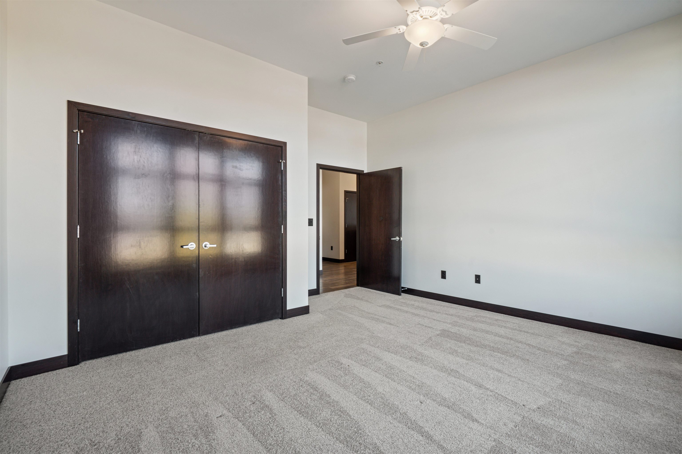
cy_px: 227
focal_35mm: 16
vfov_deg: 73.7
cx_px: 341
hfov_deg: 96.7
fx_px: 303
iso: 800
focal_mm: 16
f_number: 10
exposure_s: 1/5
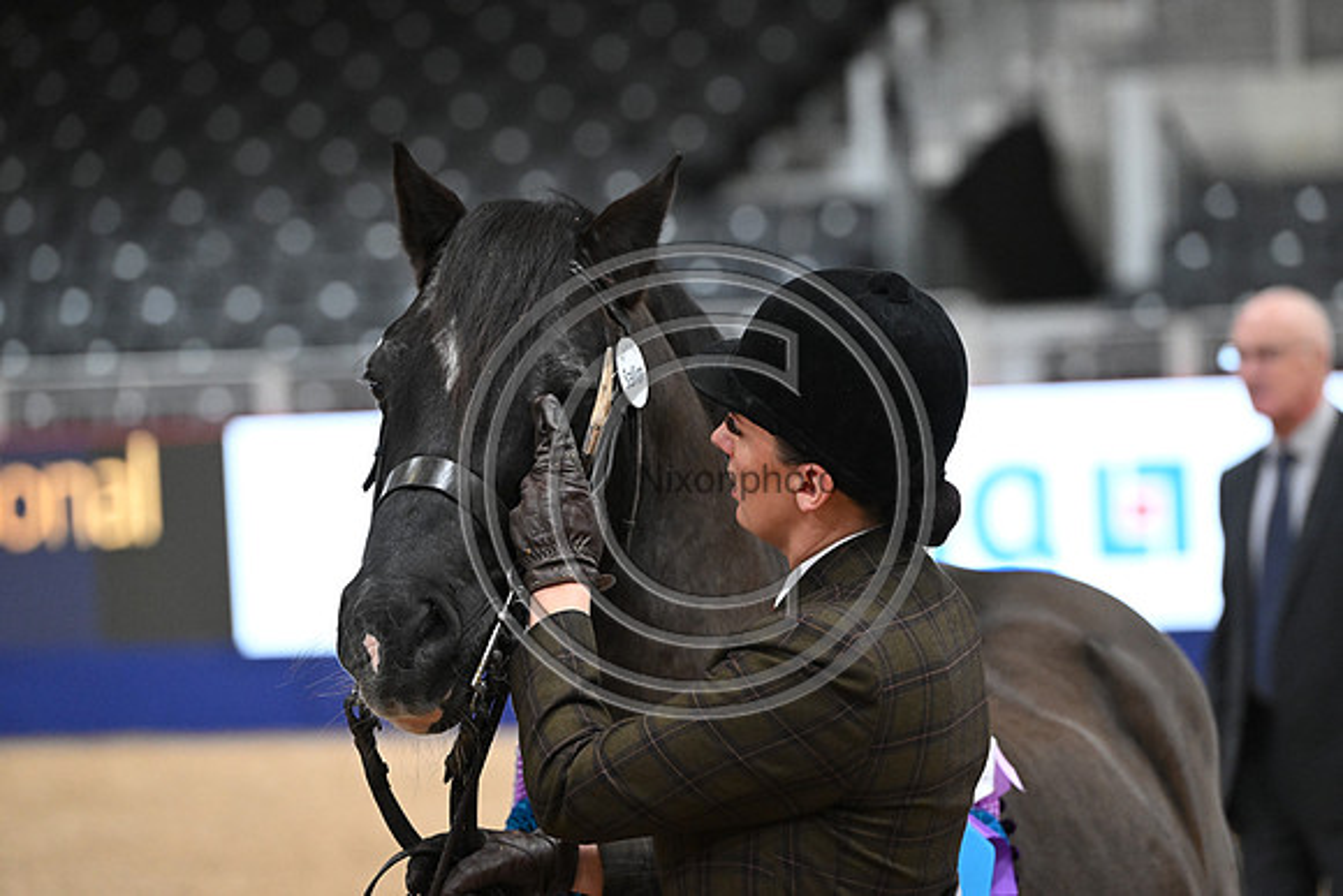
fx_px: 7089
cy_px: 448
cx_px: 672
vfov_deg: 7.2
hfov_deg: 10.8
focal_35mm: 190
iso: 6400
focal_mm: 190
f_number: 4.5
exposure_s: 1/500
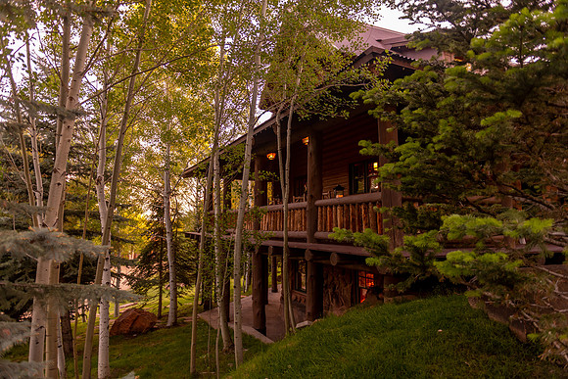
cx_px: 284
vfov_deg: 52.6
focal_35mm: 24
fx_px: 384
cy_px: 189
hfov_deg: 73.0
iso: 400
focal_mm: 24
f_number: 2.8
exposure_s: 1/100
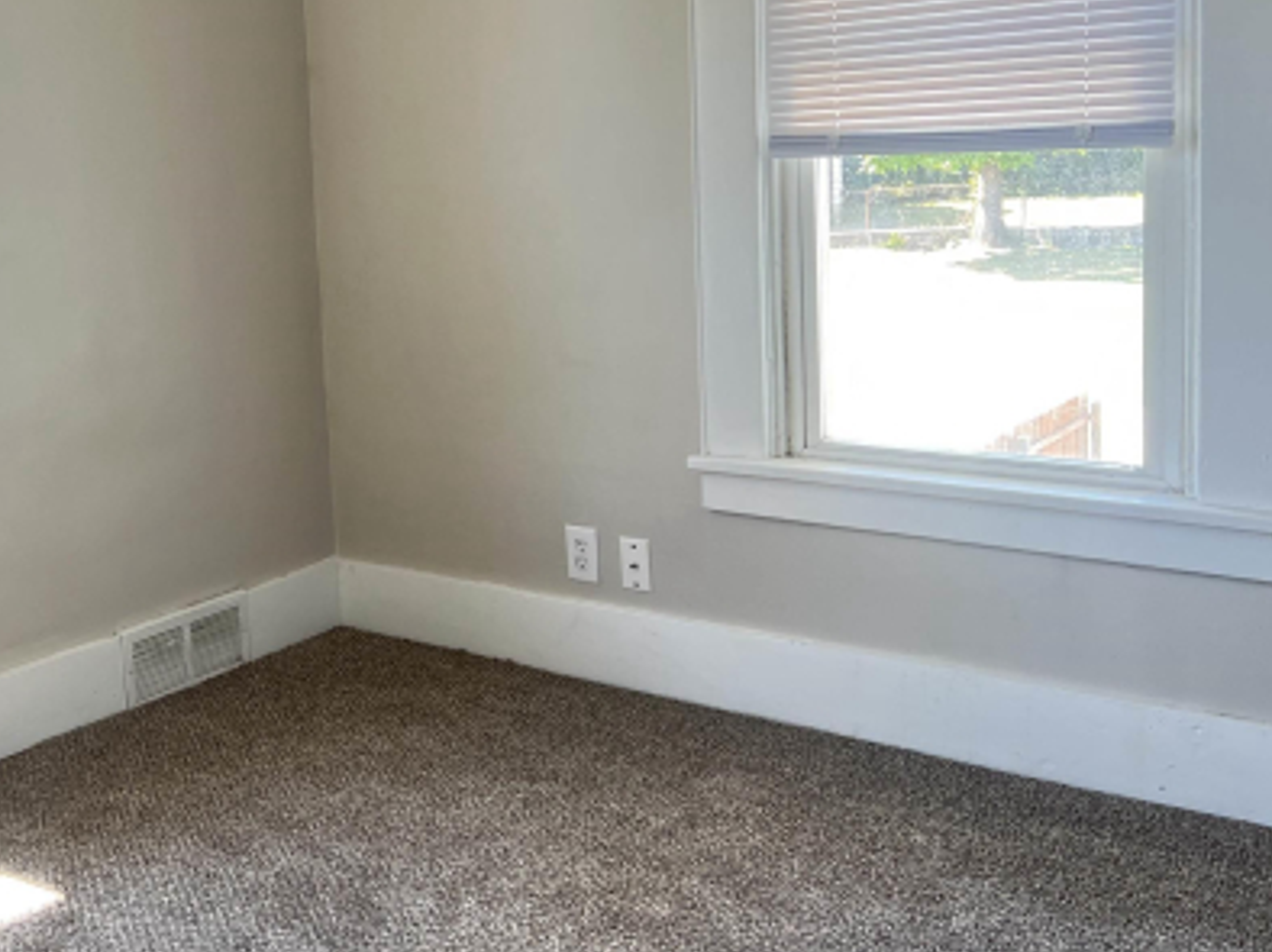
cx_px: 202
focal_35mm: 44
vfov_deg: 32.7
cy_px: 352
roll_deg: +3.8
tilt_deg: -6.1
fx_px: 1616
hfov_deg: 40.6
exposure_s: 1/121
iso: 80
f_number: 1.5
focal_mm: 5.7
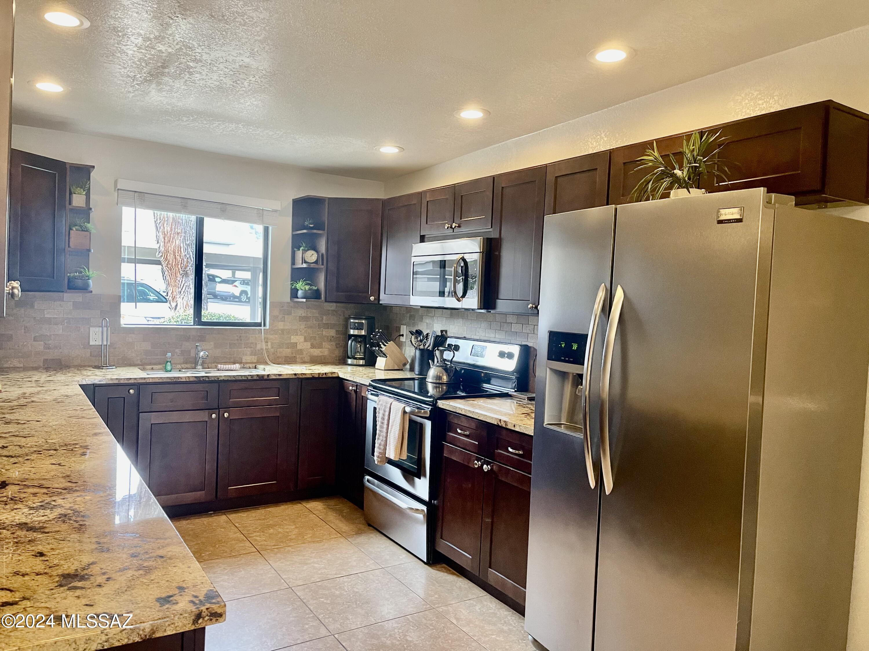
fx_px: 653
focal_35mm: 26
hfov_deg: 67.3
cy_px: 326
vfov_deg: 53.1
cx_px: 434
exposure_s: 1/60
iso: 400
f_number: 1.6
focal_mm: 5.1
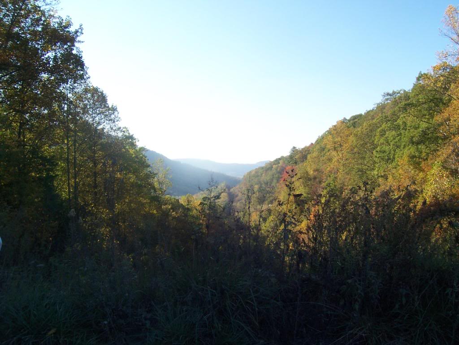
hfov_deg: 54.0
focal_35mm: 34
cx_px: 230
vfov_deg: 41.8
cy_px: 172
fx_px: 451
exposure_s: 1/180
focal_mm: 5.6
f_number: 5.6
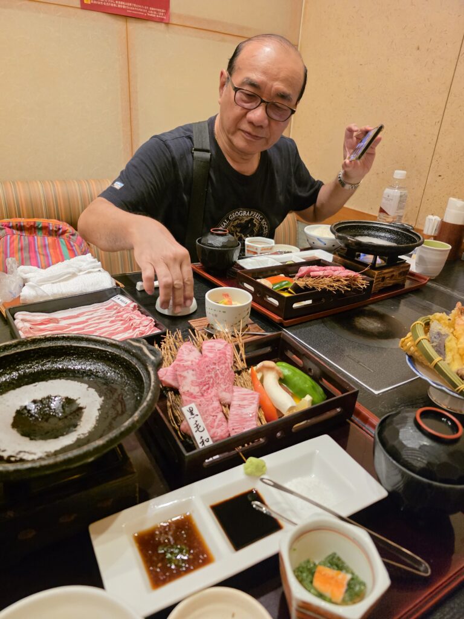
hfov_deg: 58.9
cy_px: 310
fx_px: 411
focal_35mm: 23
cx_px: 232
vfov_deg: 73.9
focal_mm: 6.3
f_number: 1.7
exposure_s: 1/120
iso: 1250
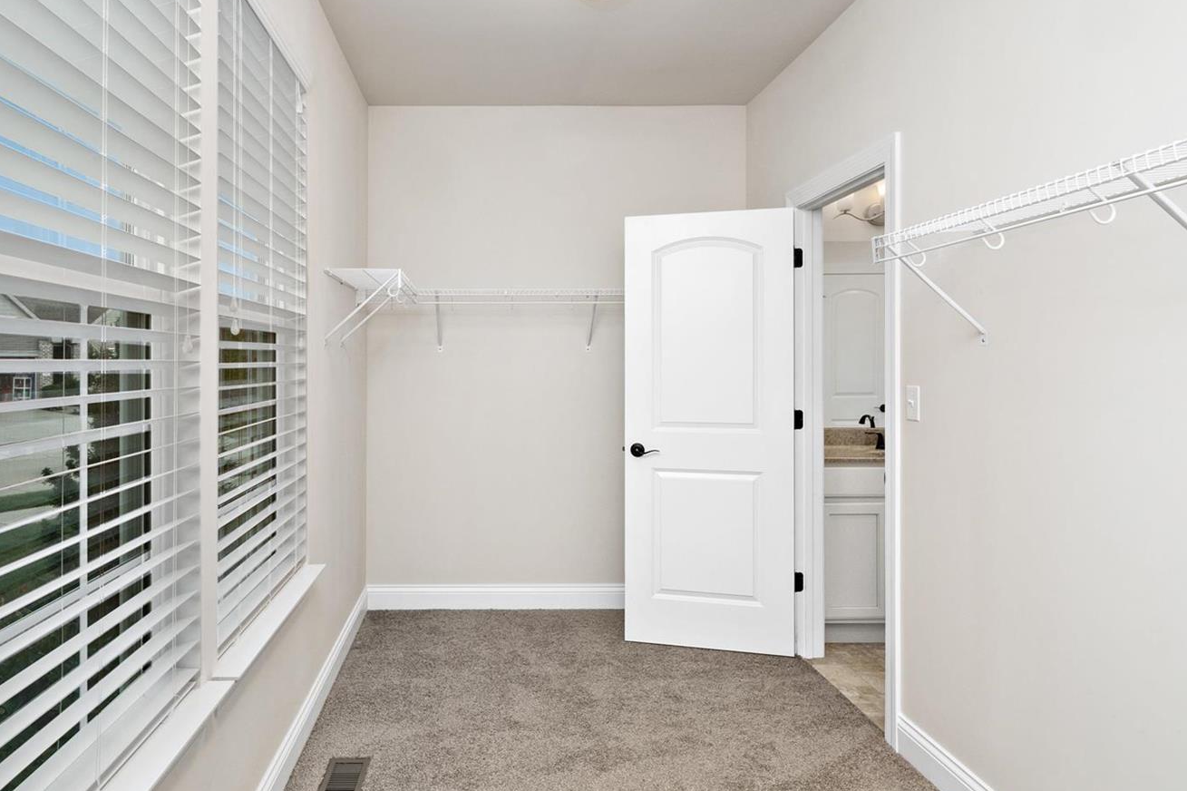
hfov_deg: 77.9
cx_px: 491
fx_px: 725
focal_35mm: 22
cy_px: 355
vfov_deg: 57.1
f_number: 8
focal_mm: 9
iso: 400
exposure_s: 1/10
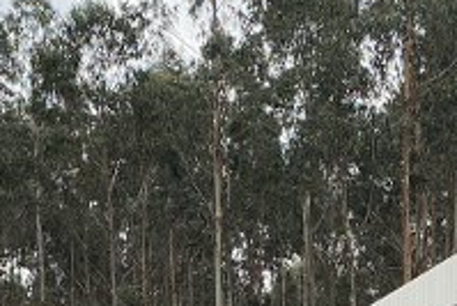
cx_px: 412
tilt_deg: -6.8
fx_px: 1842
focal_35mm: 145
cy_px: 780
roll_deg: -0.2
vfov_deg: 8.5
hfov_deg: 14.0
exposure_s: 1/418
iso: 32
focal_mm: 4.25
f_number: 1.8
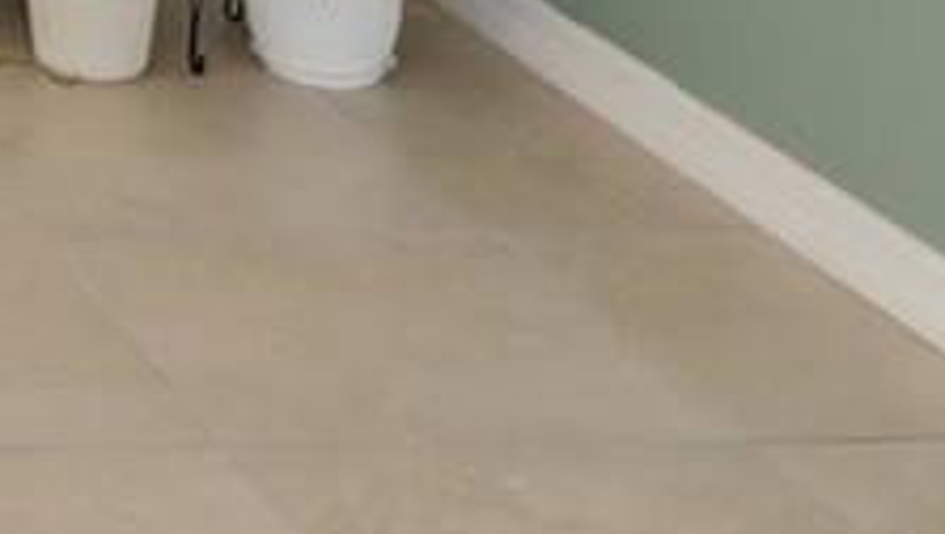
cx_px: -949
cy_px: -839
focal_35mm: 120
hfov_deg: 14.7
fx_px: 3010
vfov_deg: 8.9
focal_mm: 16
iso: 400
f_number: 8
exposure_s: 1/30
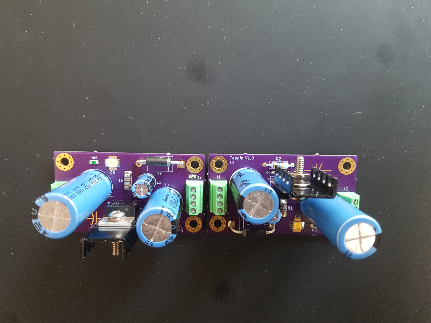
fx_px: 324
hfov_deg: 67.3
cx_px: 216
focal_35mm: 26
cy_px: 162
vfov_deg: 53.1
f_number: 1.7
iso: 200
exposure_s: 1/13
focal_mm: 4.2
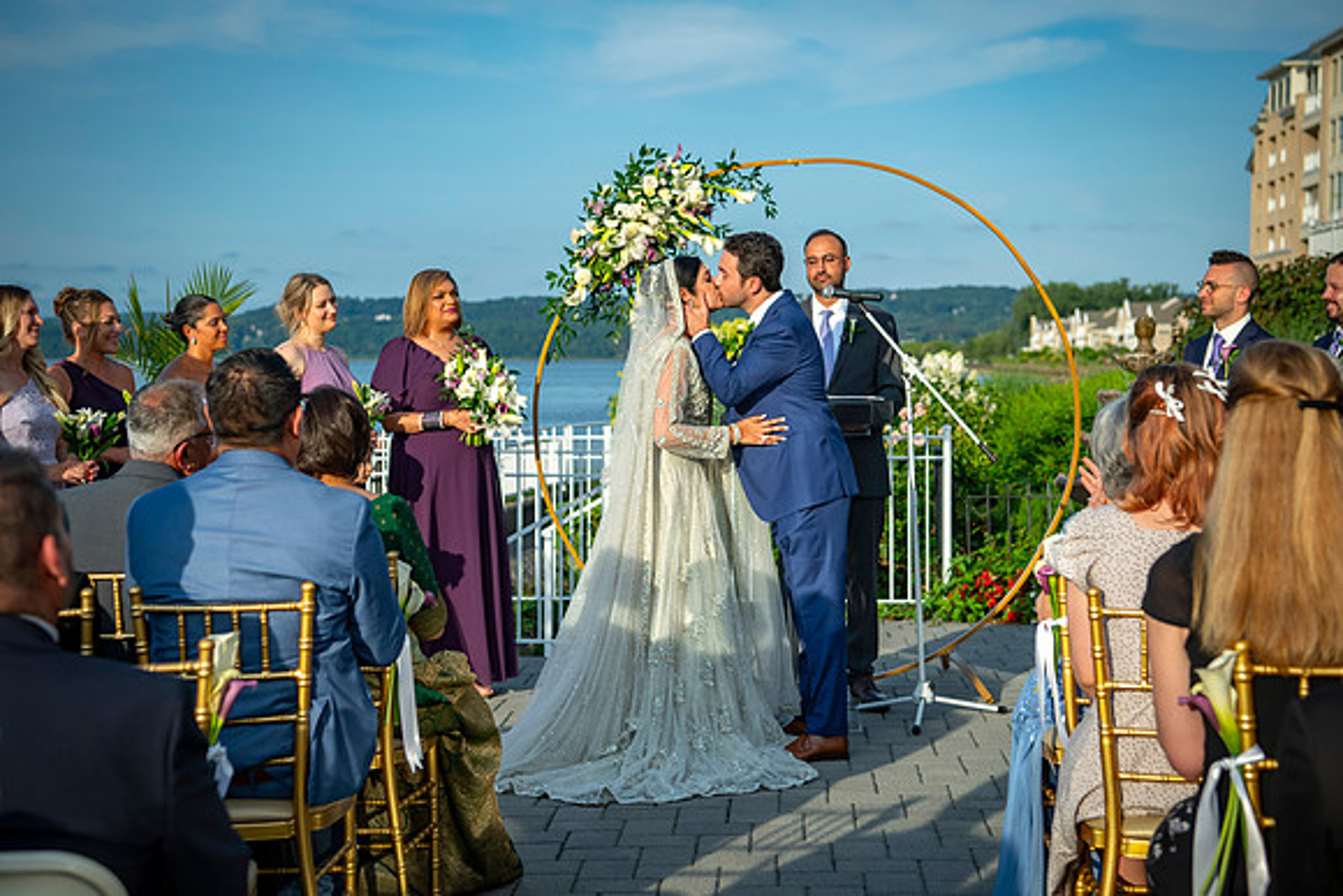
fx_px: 2241
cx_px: 668
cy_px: 433
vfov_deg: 22.6
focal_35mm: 60
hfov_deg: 33.4
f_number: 4
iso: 800
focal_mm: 55
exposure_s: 1/8000
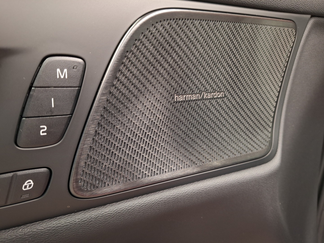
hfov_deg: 73.9
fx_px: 215
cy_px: 122
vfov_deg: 58.9
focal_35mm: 23
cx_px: 162
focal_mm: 5.54
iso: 400
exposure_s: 1/25
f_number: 1.8
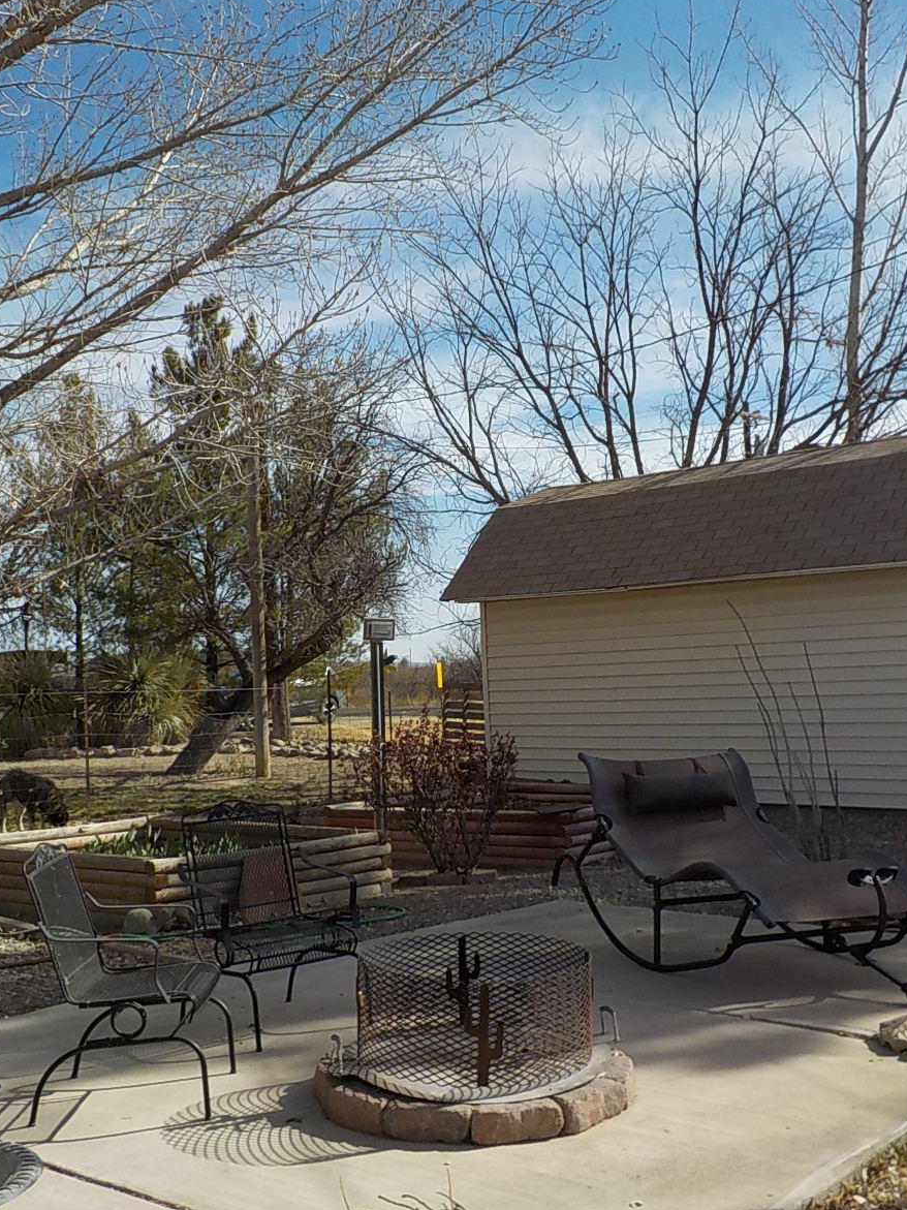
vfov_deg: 45.8
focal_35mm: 41
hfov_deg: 35.1
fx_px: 1433
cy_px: 609
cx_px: 489
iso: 125
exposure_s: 1/1250
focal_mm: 4.1
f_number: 3.3
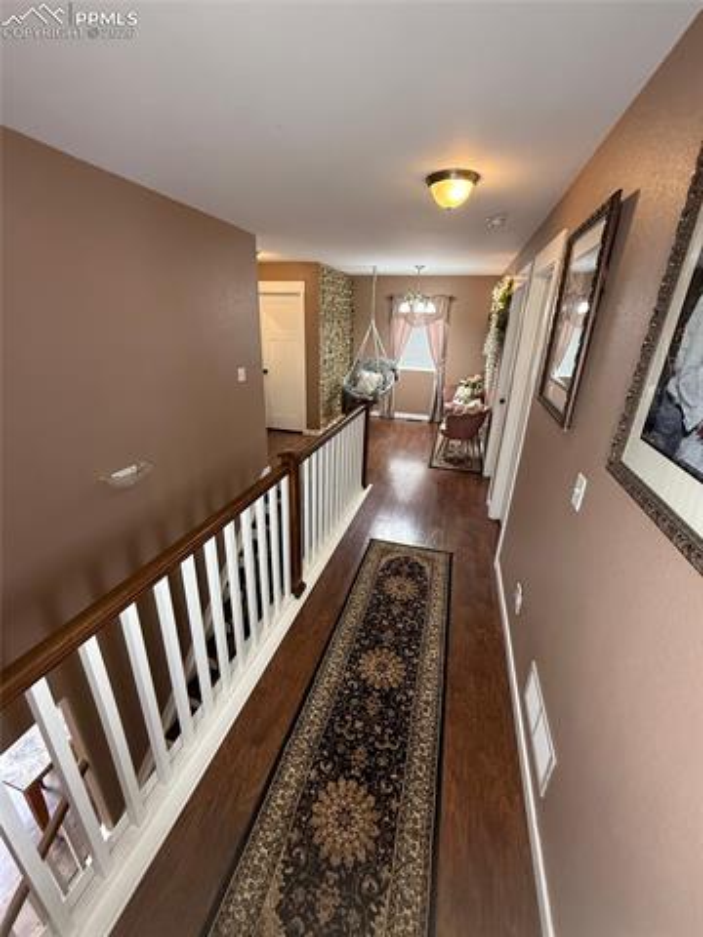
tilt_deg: -21.6
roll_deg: -1.8
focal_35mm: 14
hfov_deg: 85.7
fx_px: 379
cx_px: 352
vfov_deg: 102.1
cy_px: 468
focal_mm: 2.22
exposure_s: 1/63
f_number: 2.2
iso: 400
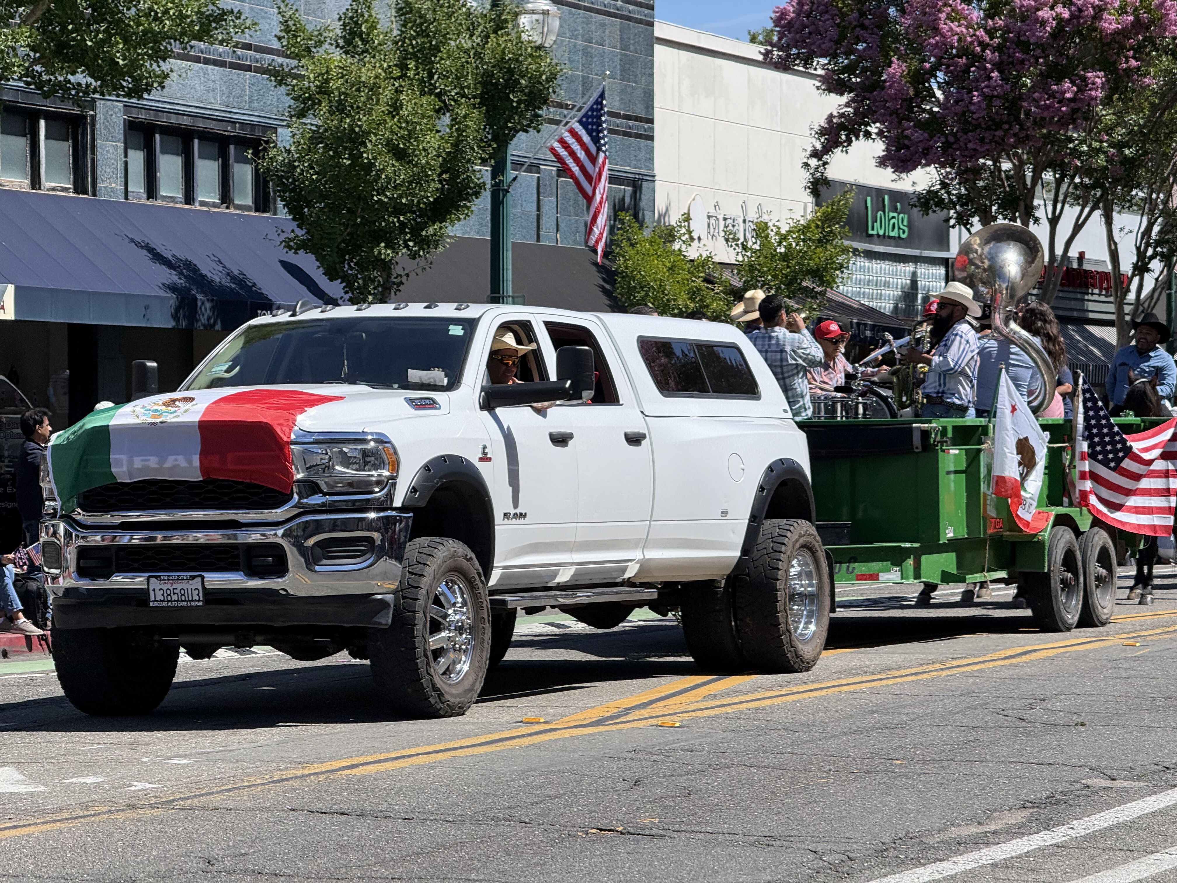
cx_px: 588
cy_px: 442
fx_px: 4080
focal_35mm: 120
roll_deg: -0.1
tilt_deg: +0.0
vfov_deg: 12.3
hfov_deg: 16.4
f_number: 2.8
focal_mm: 15.66
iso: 50
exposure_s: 1/1271
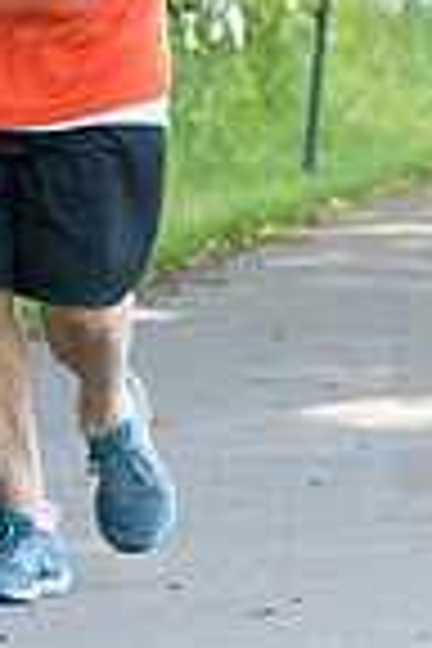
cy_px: -86
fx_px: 13013
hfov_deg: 1.9
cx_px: 2
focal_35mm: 723
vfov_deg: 2.8
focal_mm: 155
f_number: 5.6
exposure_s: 1/1250
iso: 3200
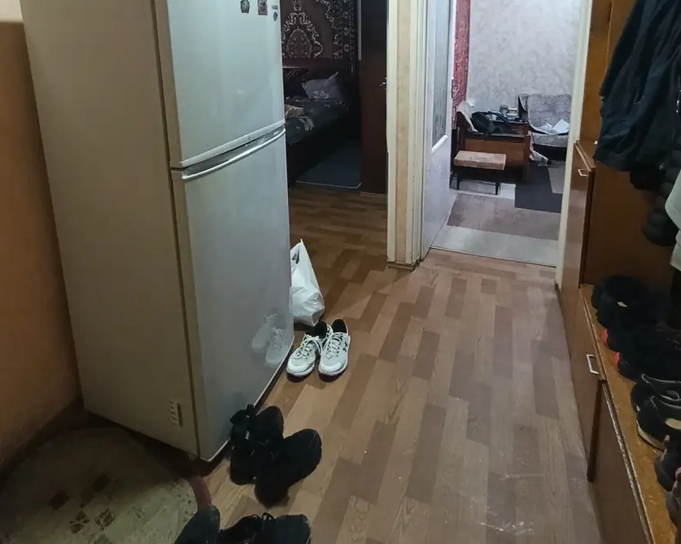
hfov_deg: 77.6
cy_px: 117
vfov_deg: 60.8
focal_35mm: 21
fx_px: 423
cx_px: 321
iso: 608
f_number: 2.2
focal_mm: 1.65
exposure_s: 1/33.3
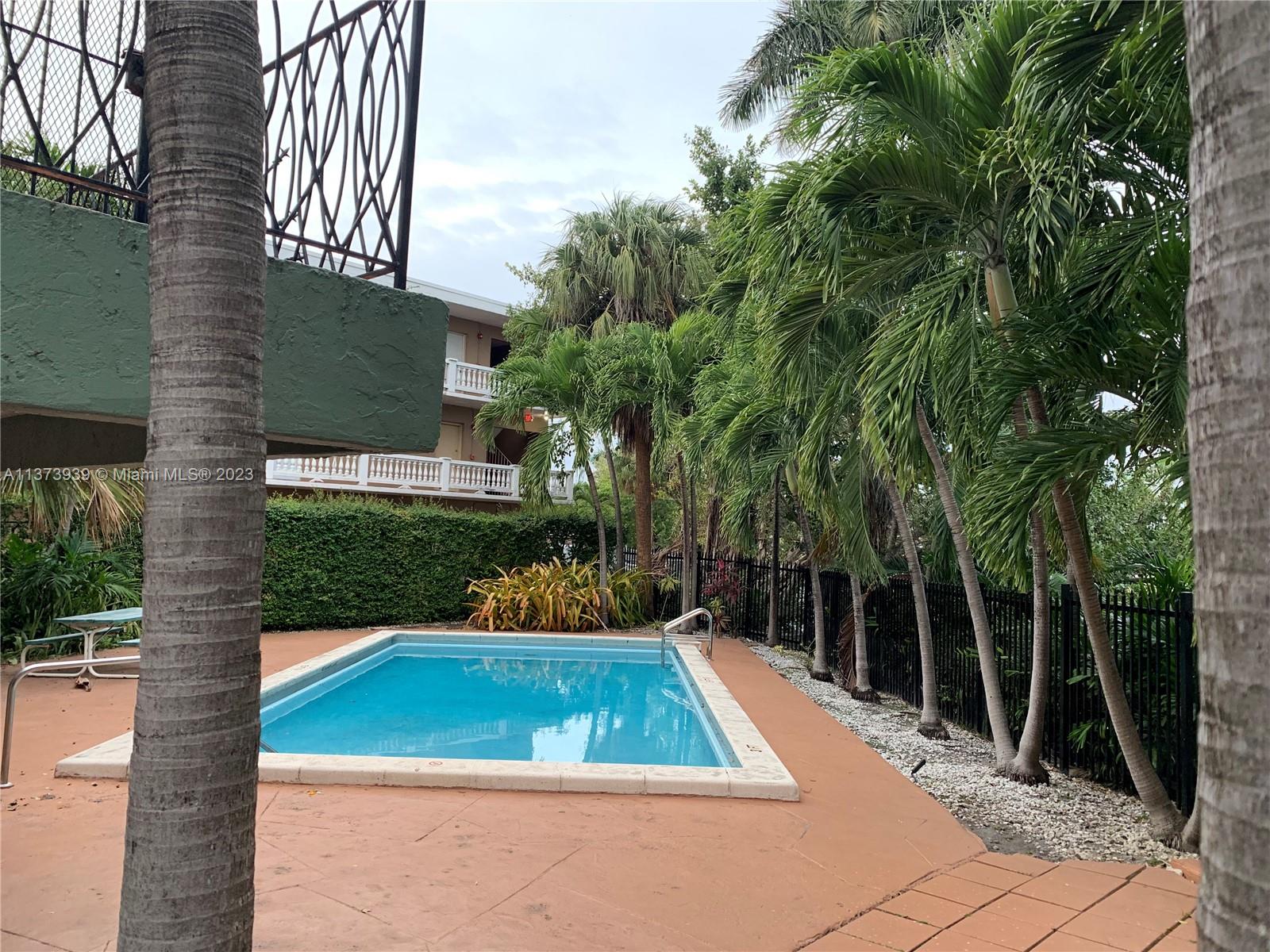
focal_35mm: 26
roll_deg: -2.3
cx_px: 635
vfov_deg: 53.1
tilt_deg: +4.2
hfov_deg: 67.3
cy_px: 476
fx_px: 954
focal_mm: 4.25
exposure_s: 1/96
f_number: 1.8
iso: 100
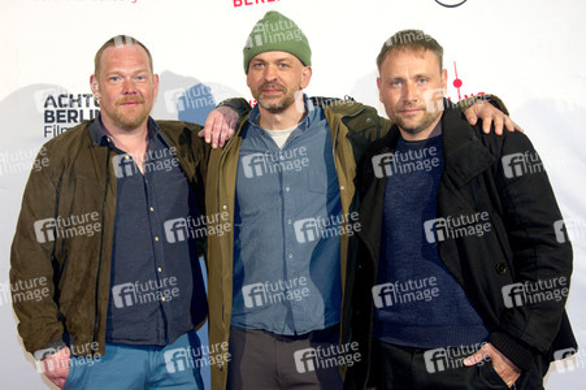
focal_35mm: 56
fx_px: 911
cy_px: 195
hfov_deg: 35.7
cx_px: 293
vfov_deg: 24.2
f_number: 5.6
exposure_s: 1/125
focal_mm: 56
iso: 1250
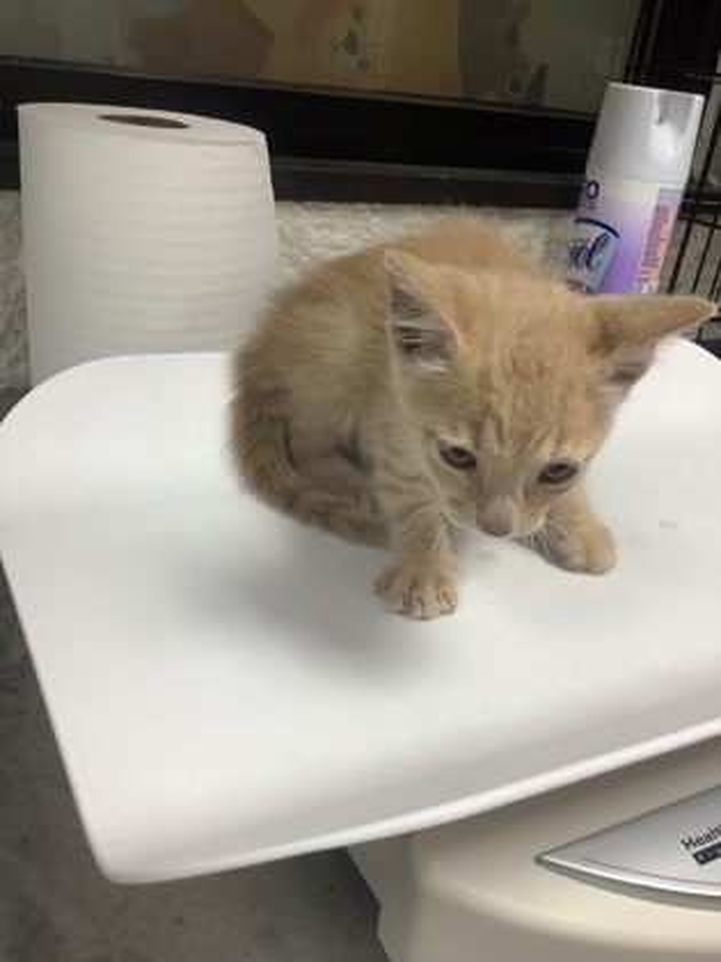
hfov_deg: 45.4
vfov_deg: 58.4
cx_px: 360
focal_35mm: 31
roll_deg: -8.1
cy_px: 481
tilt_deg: -25.6
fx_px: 861
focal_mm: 3.3
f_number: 2.4
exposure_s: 1/60
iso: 50
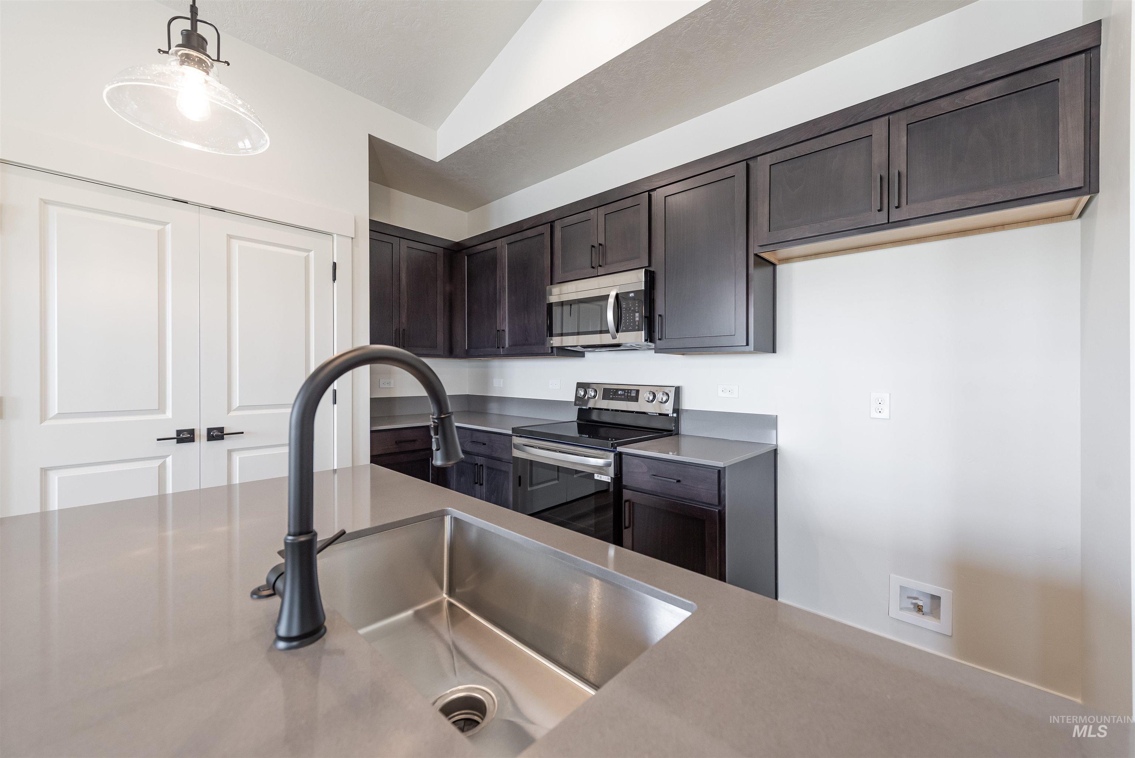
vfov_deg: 81.2
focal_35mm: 14
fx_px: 441
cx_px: 568
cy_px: 379
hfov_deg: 104.2
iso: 1000
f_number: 4.5
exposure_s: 1/80
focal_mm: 14
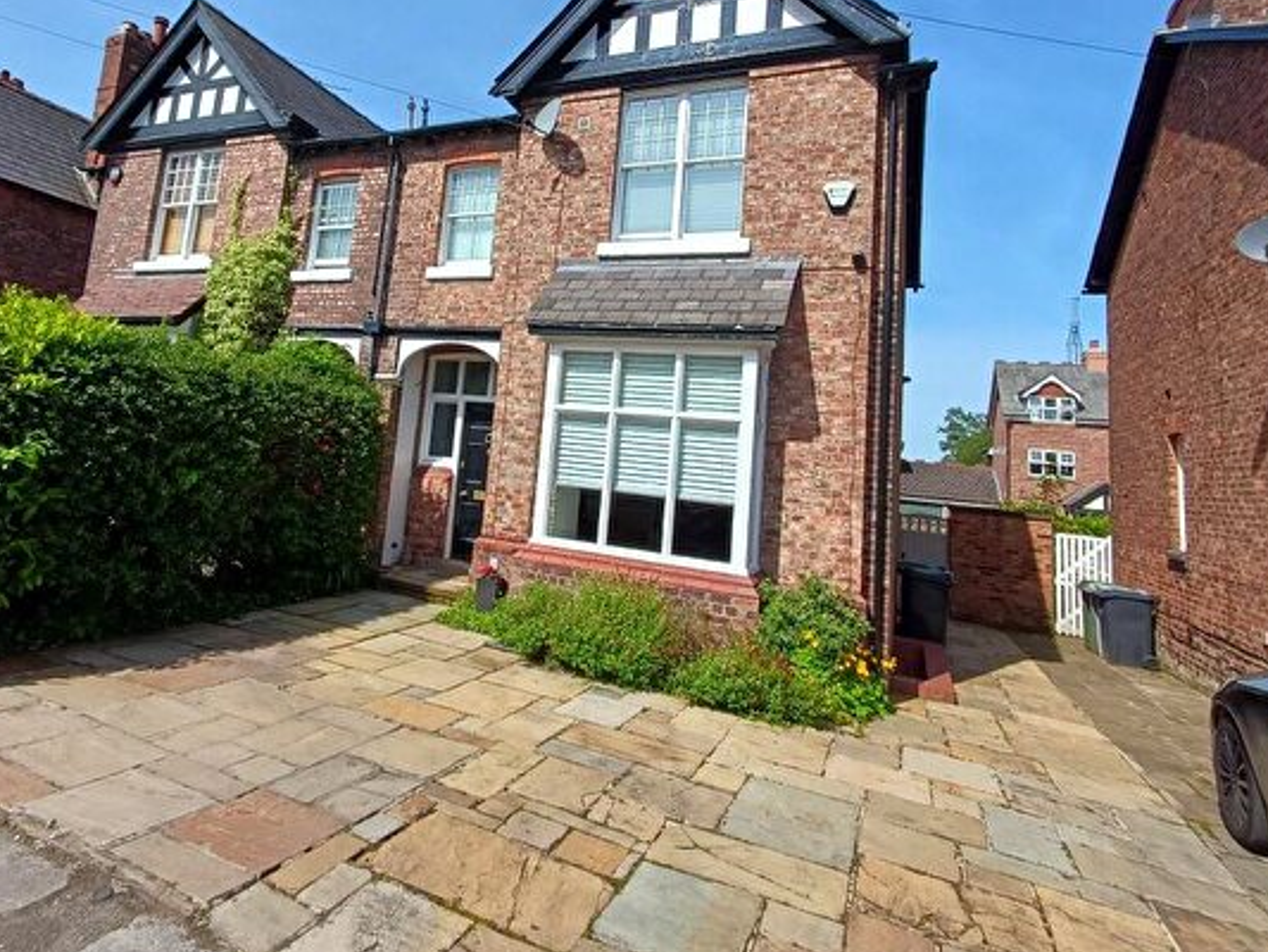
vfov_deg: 62.6
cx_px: 538
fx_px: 769
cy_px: 358
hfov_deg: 78.5
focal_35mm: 21
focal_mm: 1.64
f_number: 2.2
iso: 40
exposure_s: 1/1408
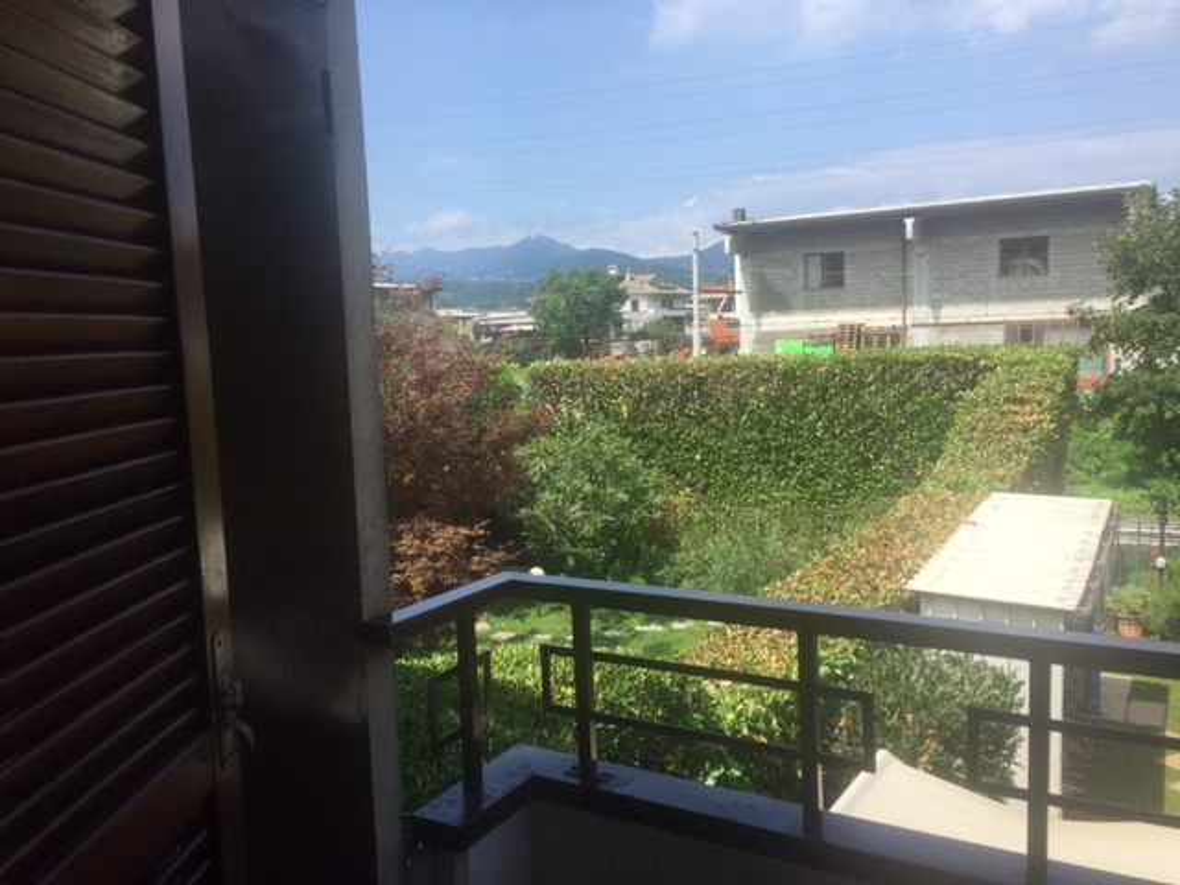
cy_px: 442
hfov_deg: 61.7
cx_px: 590
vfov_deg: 48.2
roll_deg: +1.7
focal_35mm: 29
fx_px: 989
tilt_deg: -4.9
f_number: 2.2
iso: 32
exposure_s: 1/1582
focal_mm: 4.15
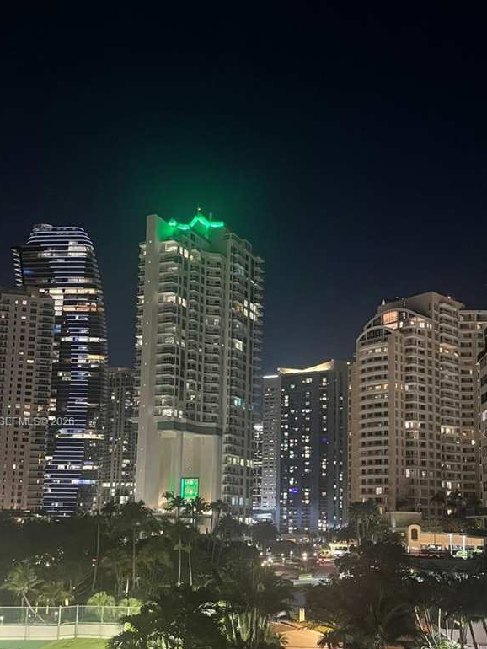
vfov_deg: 50.6
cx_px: 273
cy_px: 422
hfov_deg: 39.6
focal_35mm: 36
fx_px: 675
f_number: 1.6
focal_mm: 5.1
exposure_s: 1/26
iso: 1000
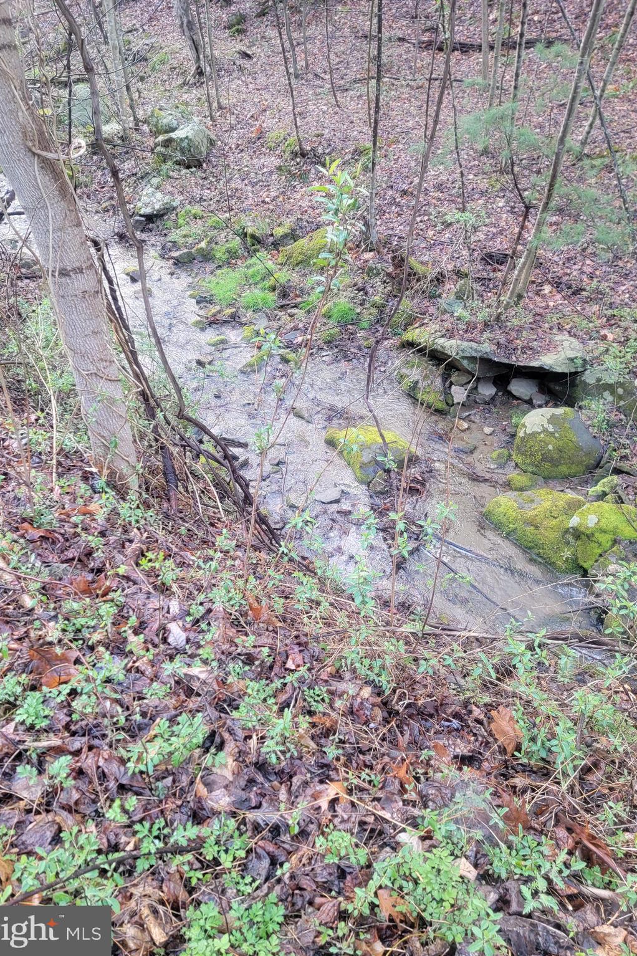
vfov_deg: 71.5
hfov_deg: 51.3
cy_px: 478
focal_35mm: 25
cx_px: 315
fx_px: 664
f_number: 1.8
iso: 160
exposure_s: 1/60
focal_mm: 6.7
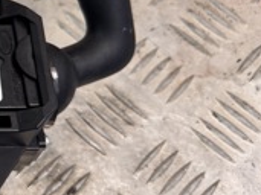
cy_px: 59
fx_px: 678
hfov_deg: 18.1
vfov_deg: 16.3
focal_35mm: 90
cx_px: -185
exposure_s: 1/50
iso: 200
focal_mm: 6.76
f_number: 1.78
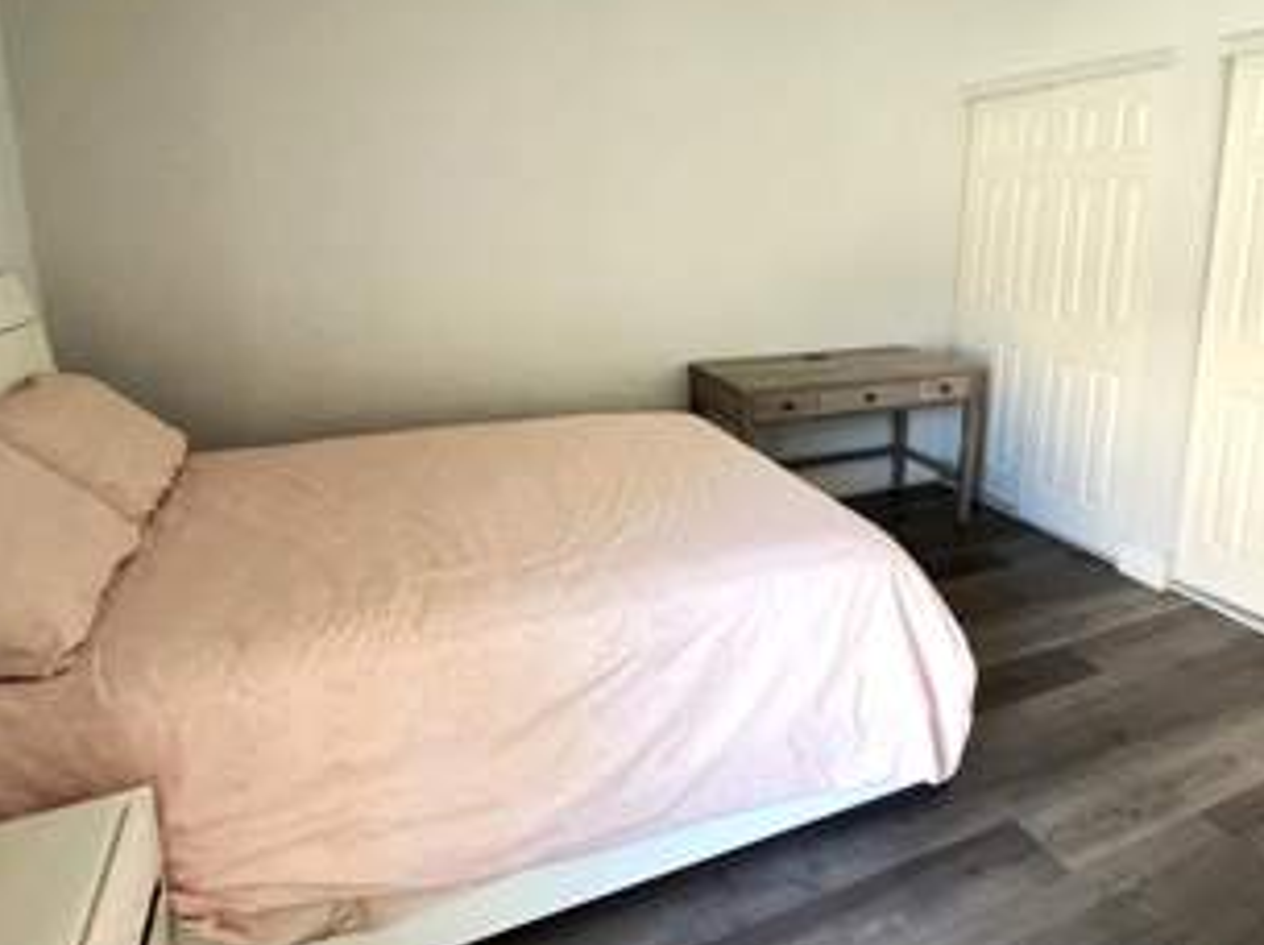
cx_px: 754
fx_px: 802
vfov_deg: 60.2
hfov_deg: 75.7
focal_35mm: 22
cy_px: 359
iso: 500
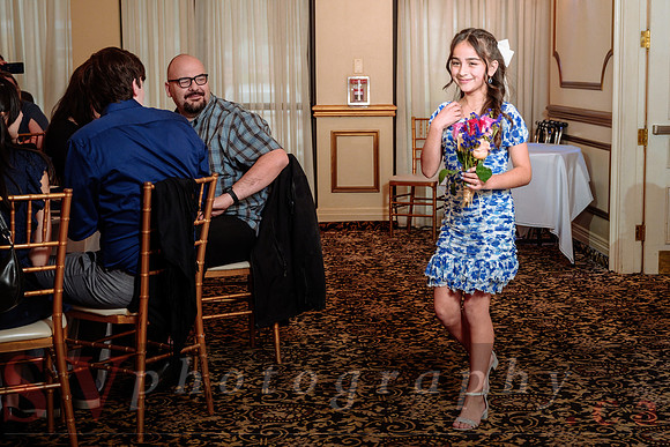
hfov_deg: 33.2
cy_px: 200
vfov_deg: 22.6
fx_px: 1118
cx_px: 423
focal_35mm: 60
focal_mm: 47
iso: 500
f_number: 4.5
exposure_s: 1/200
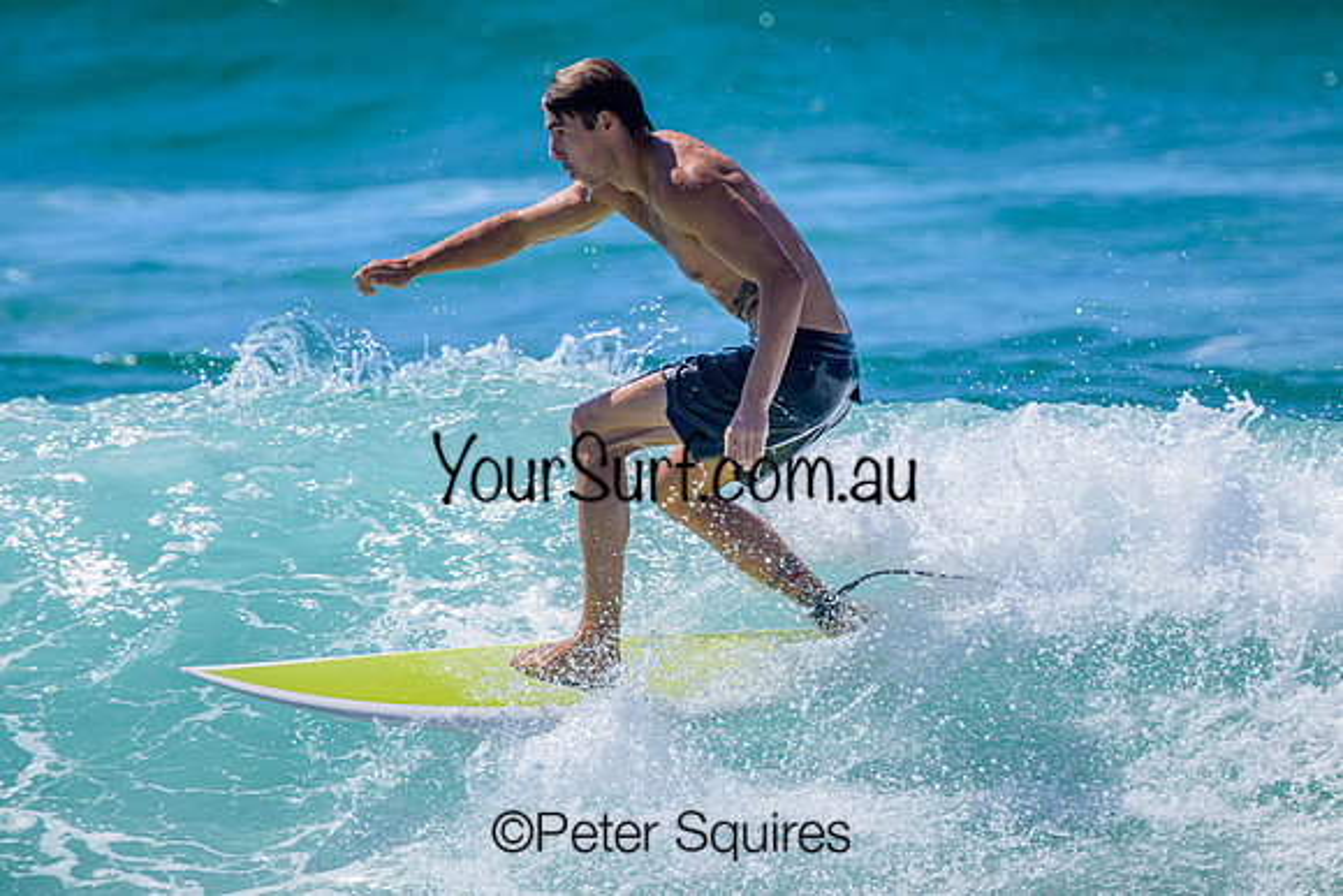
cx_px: 672
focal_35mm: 800
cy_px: 448
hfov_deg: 2.6
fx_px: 29850
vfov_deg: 1.7
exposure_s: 1/2000
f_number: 11
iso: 560
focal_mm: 800
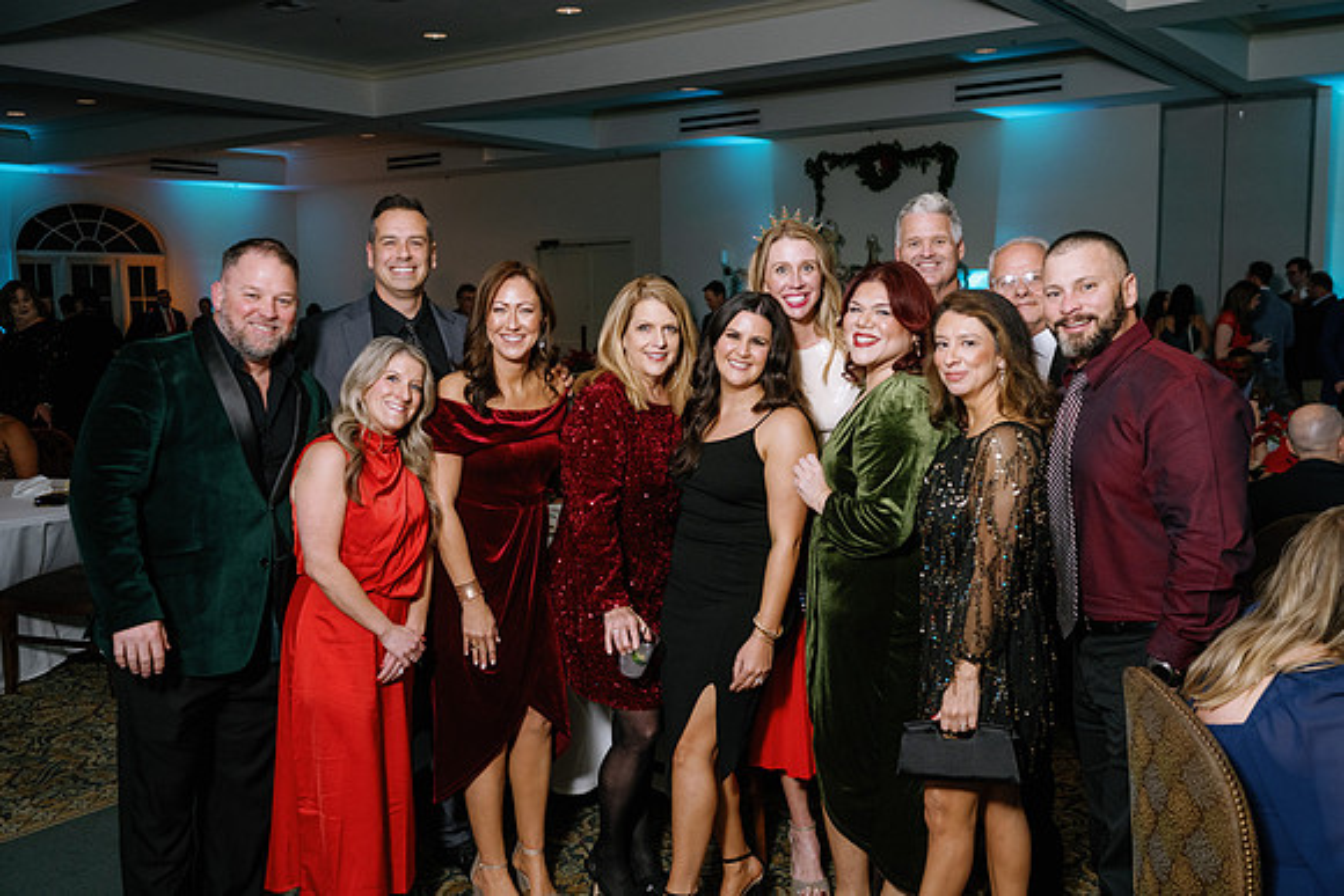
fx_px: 1307
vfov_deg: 37.9
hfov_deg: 54.4
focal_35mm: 35
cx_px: 672
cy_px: 448
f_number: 4
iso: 1000
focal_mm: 35
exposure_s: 1/100
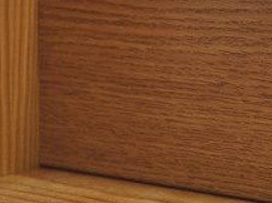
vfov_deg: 5.9
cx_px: -83
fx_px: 1938
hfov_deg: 7.9
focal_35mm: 247
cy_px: -155
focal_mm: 55
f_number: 4
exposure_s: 1/125
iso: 1000
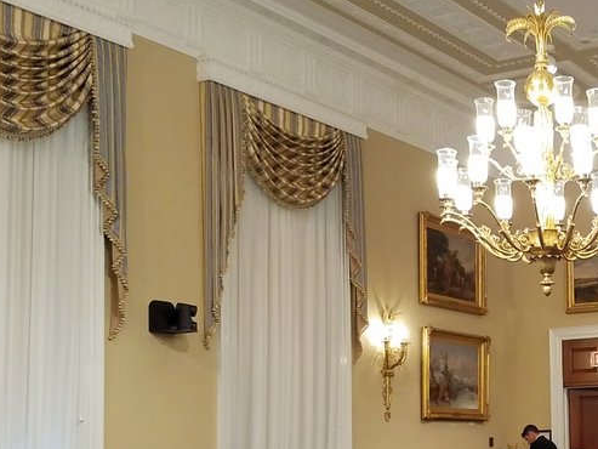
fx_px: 933
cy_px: 346
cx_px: 565
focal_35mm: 54
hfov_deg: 33.2
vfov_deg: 26.6
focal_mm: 4.2
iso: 160
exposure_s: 1/60
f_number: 1.7
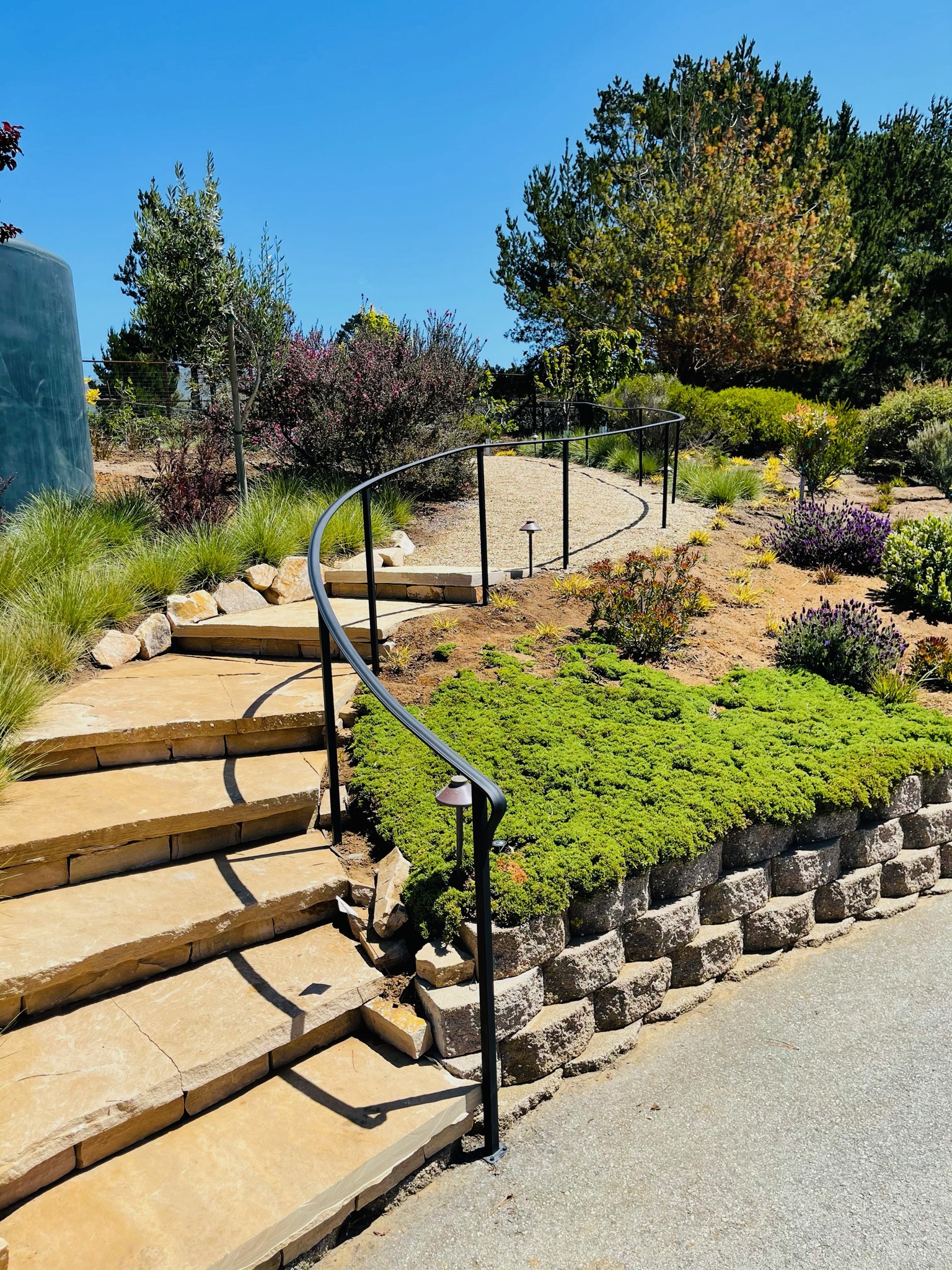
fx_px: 953
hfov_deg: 53.1
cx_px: 476
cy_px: 635
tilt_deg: -9.2
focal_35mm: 26
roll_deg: +2.4
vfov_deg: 67.3
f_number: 1.6
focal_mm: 5.1
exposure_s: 1/3559
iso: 32
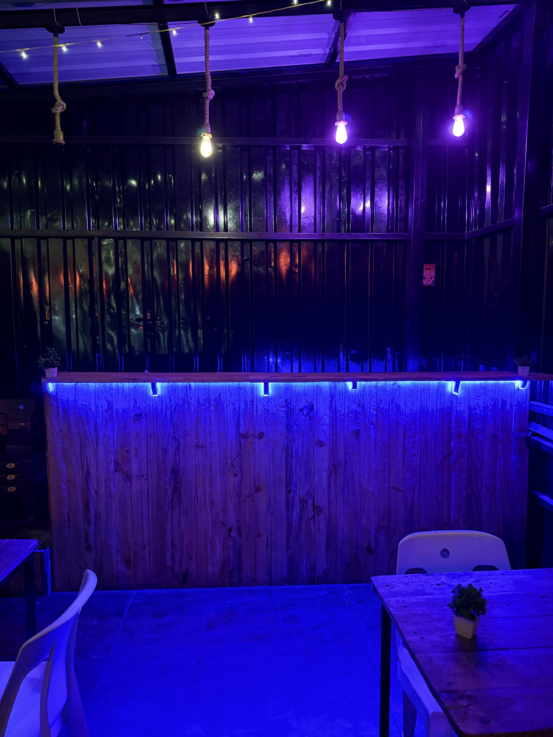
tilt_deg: -6.4
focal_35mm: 24
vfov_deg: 71.6
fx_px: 511
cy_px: 368
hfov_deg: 56.8
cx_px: 276
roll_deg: -0.1
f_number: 1.78
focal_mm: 6.76
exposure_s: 1/25
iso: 1250
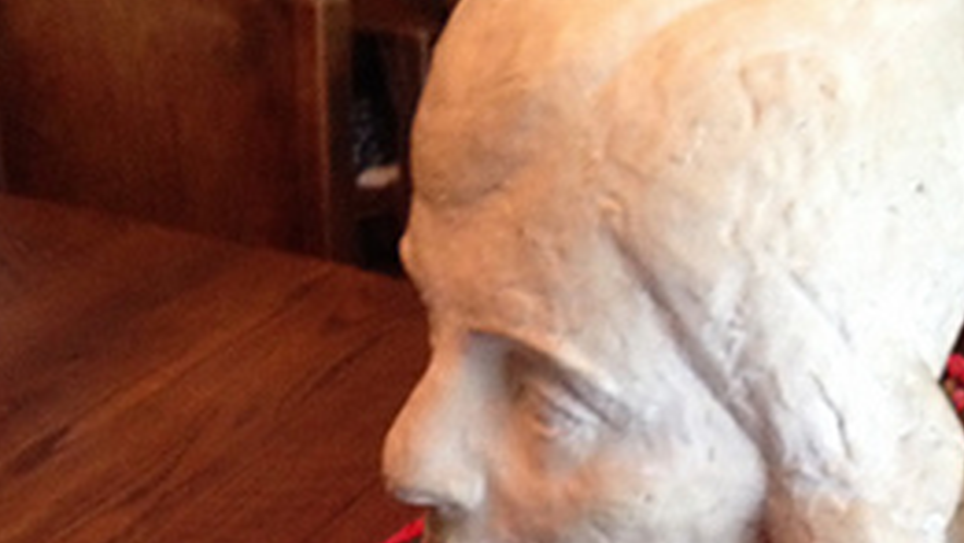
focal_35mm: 73
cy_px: 802
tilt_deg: -39.3
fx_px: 1867
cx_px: 670
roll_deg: +1.4
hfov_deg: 28.7
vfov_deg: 15.4
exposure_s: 1/15
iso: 400
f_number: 2.4
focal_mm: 4.28
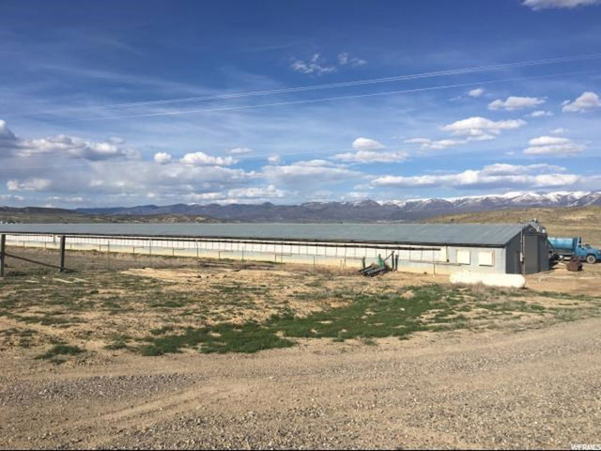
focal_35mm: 29
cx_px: 300
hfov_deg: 61.7
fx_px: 503
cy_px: 226
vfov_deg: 48.2
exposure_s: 1/2747
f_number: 2.2
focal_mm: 4.15
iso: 25
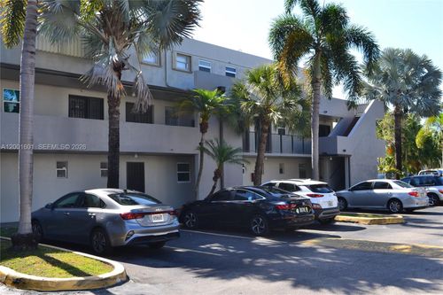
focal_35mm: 40
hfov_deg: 47.9
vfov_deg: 33.0
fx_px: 498
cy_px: 148
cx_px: 222
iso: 400
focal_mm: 27
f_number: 10
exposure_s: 1/250
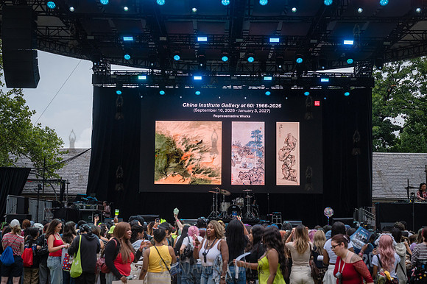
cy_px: 142
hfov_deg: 38.2
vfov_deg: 26.0
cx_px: 214
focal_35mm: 52
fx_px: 616
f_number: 4.5
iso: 1250
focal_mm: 52
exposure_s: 1/1600
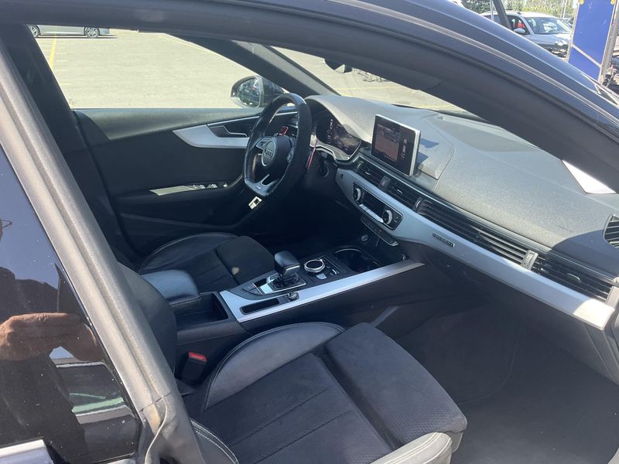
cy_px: 232
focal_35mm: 29
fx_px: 519
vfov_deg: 48.2
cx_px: 310
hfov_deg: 61.7
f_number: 1.8
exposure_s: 1/172
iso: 32
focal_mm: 3
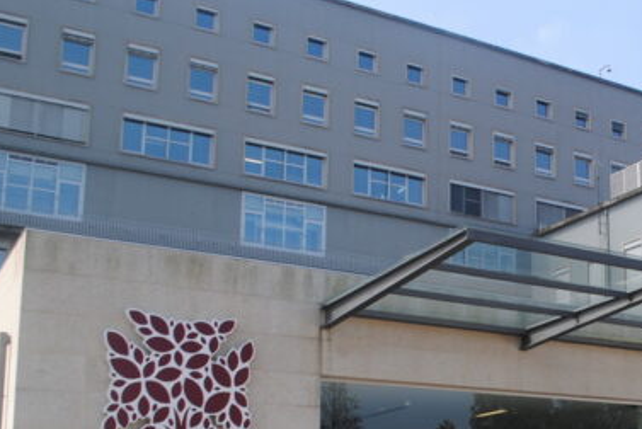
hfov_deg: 33.9
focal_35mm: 55
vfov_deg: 24.1
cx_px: 599
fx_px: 982
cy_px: 366
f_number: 6.3
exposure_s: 1/160
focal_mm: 18
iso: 100
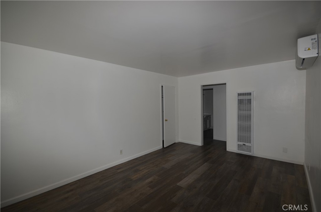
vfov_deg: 71.8
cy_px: 106
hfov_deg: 95.1
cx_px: 160
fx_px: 147
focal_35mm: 16
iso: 100
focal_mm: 11
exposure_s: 1/200
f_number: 9
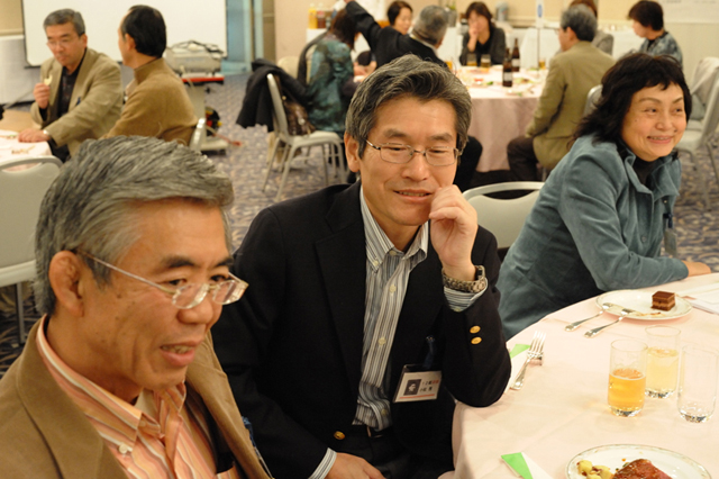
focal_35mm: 50
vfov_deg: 27.0
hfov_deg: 39.6
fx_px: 998
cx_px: 360
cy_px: 240
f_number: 8
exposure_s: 1/40
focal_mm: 50
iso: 6400
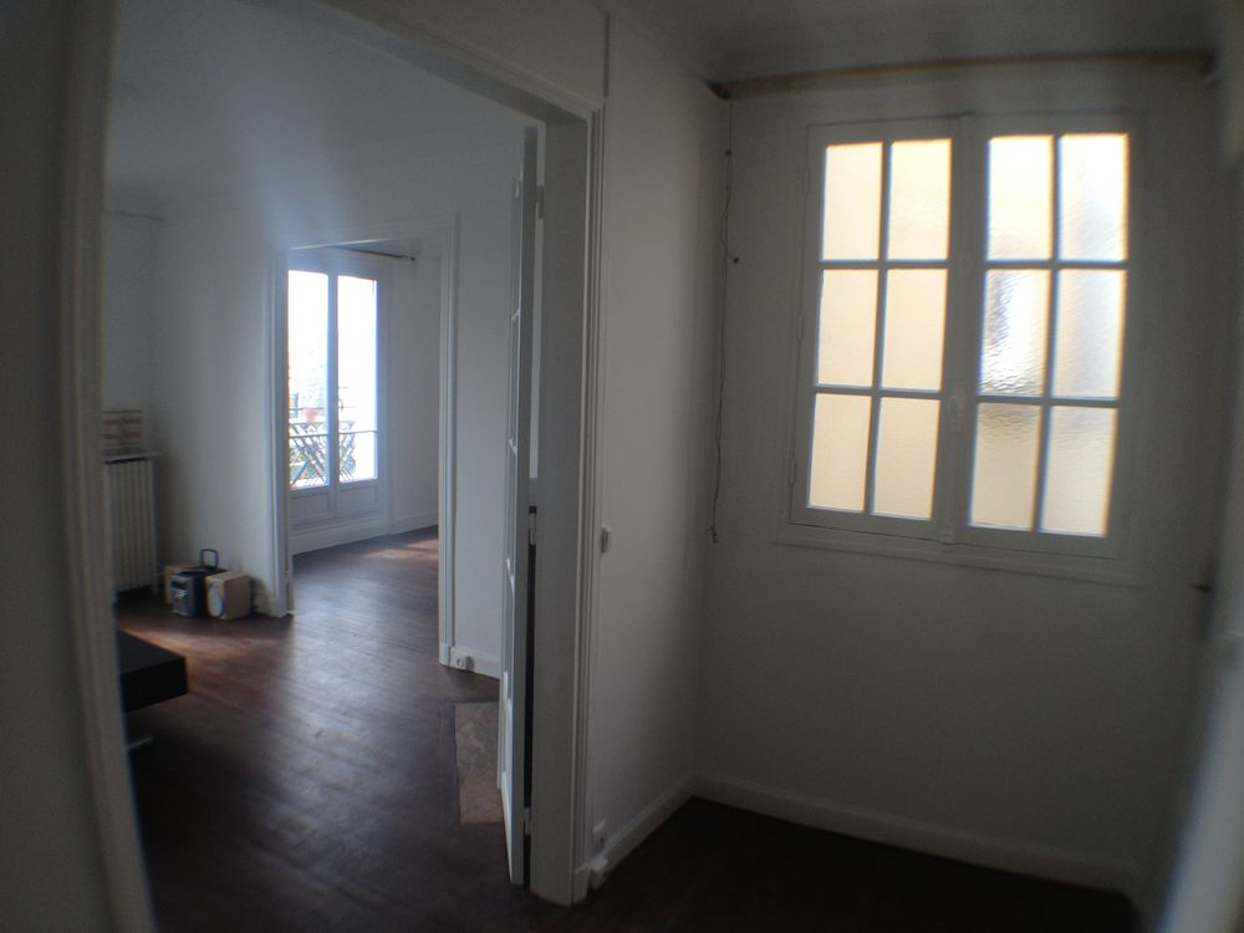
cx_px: 622
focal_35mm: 35
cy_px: 466
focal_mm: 4.28
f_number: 2.4
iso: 64
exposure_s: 1/120
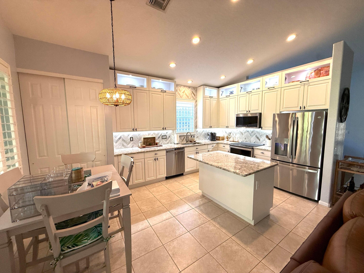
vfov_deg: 85.7
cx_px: 182
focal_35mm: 14
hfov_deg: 102.1
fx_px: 147
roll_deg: +0.5
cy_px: 136
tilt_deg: -5.3
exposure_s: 1/120
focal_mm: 2.22
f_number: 2.2
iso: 160
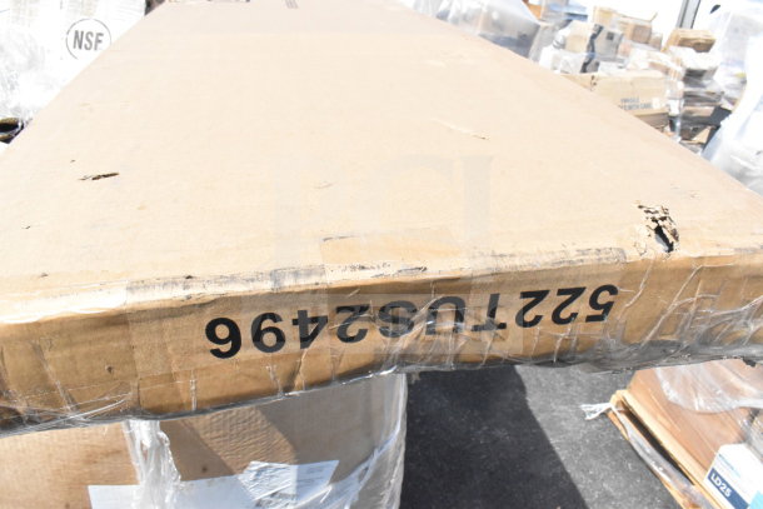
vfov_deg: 48.0
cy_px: 254
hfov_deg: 67.4
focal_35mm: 27
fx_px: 572
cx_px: 382
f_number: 20
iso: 6400
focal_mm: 18
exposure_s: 1/1600
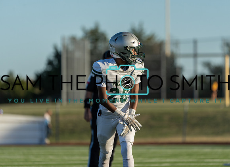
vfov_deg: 3.3
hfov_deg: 4.6
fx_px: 2888
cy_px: 85
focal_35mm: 439
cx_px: 129
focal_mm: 400
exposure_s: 1/1250
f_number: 5.6
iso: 500
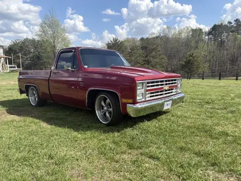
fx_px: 181
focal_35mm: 26
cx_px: 120
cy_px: 90
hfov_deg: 67.3
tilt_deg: -7.9
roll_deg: -0.1
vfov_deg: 53.1
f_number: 1.6
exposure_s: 1/2208
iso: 50
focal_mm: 5.96
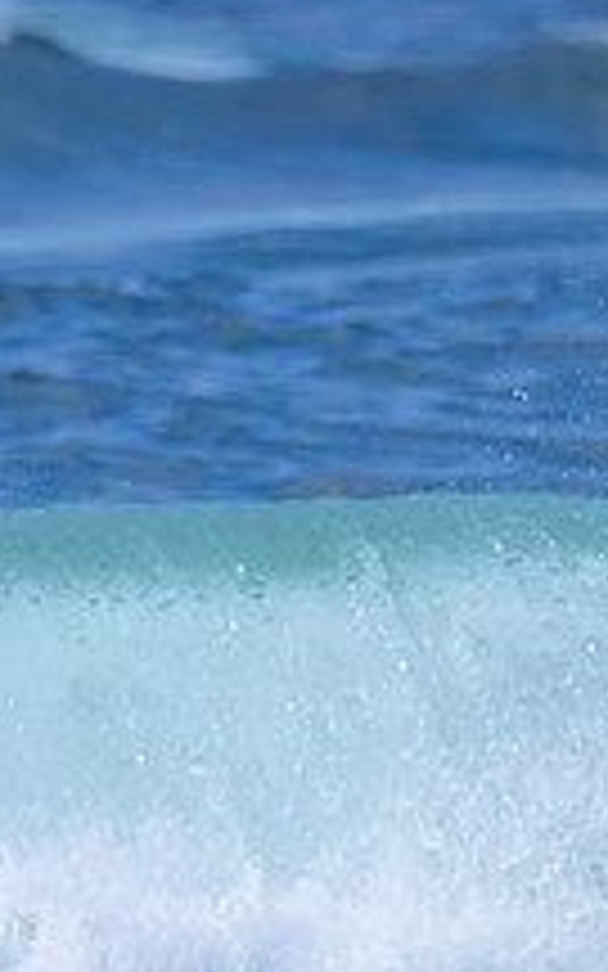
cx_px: -474
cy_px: 883
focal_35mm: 2995
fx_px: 79403
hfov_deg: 0.4
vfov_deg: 0.7
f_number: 11
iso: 560
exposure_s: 1/2000
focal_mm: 800
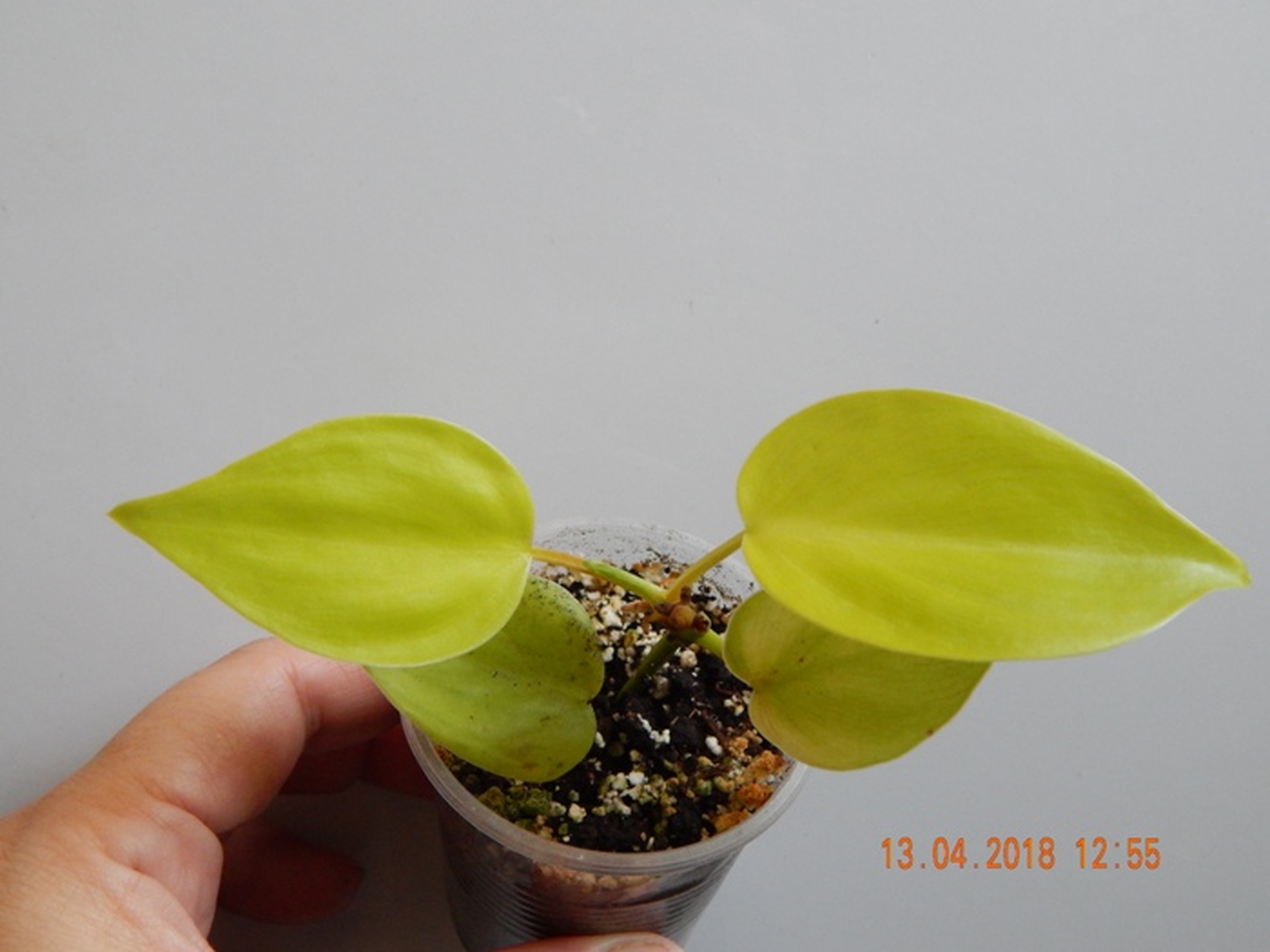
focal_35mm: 43
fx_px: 1578
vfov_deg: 33.6
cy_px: 476
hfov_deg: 43.9
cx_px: 635
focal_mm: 7.7
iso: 400
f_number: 3.6
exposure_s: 1/50
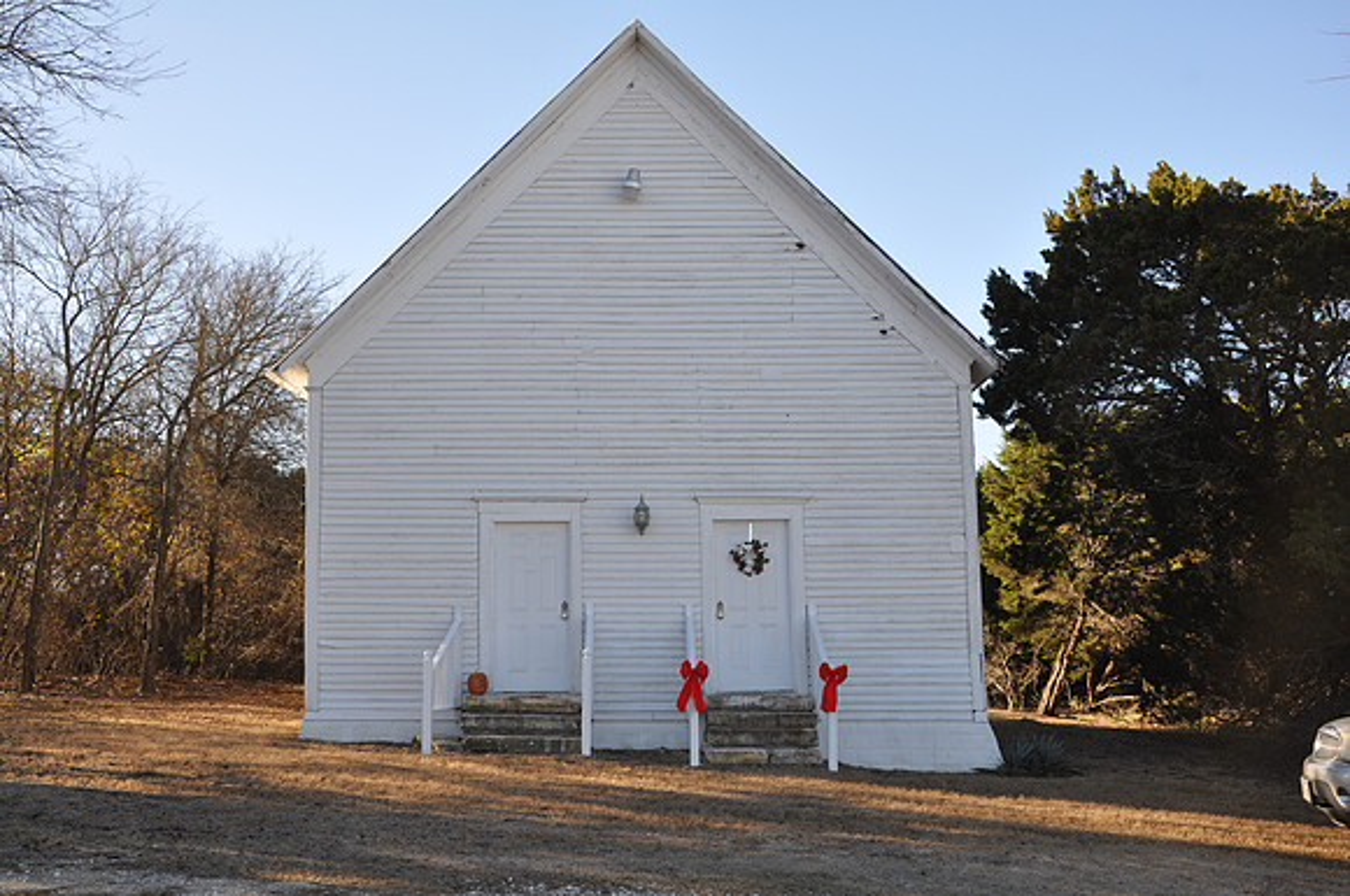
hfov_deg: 49.6
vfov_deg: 34.1
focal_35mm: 39
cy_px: 448
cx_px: 675
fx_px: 1460
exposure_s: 1/80
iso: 200
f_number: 9
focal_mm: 26
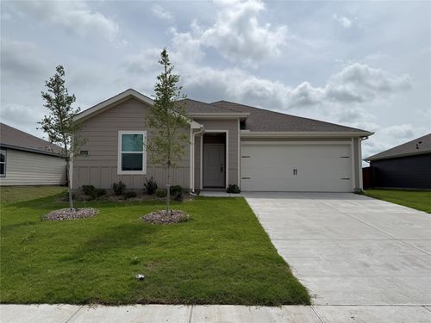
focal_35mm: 24
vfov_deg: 56.8
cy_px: 162
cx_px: 216
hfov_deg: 71.6
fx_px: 299
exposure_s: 1/14286
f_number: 1.78
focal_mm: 6.76
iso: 80
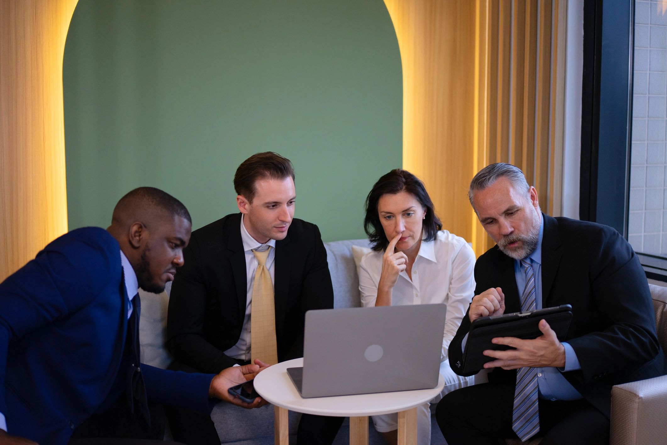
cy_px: 222
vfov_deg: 29.9
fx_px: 834
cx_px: 334
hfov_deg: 43.6
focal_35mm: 45
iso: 500
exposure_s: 1/500
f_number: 1.8
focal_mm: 45
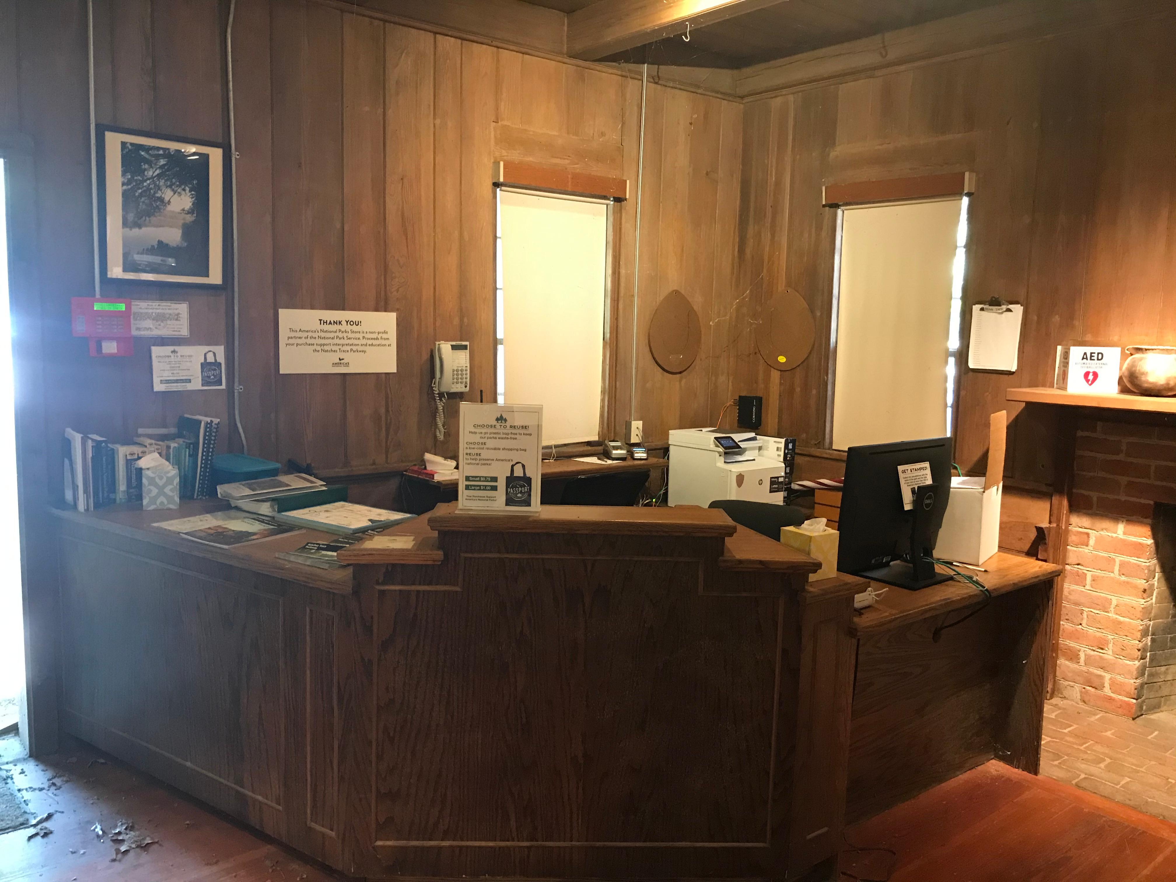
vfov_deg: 49.7
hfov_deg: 63.4
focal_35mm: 28
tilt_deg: -8.0
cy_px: 441
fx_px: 951
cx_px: 588
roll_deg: -1.8
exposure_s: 1/11
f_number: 1.8
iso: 100
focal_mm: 3.99
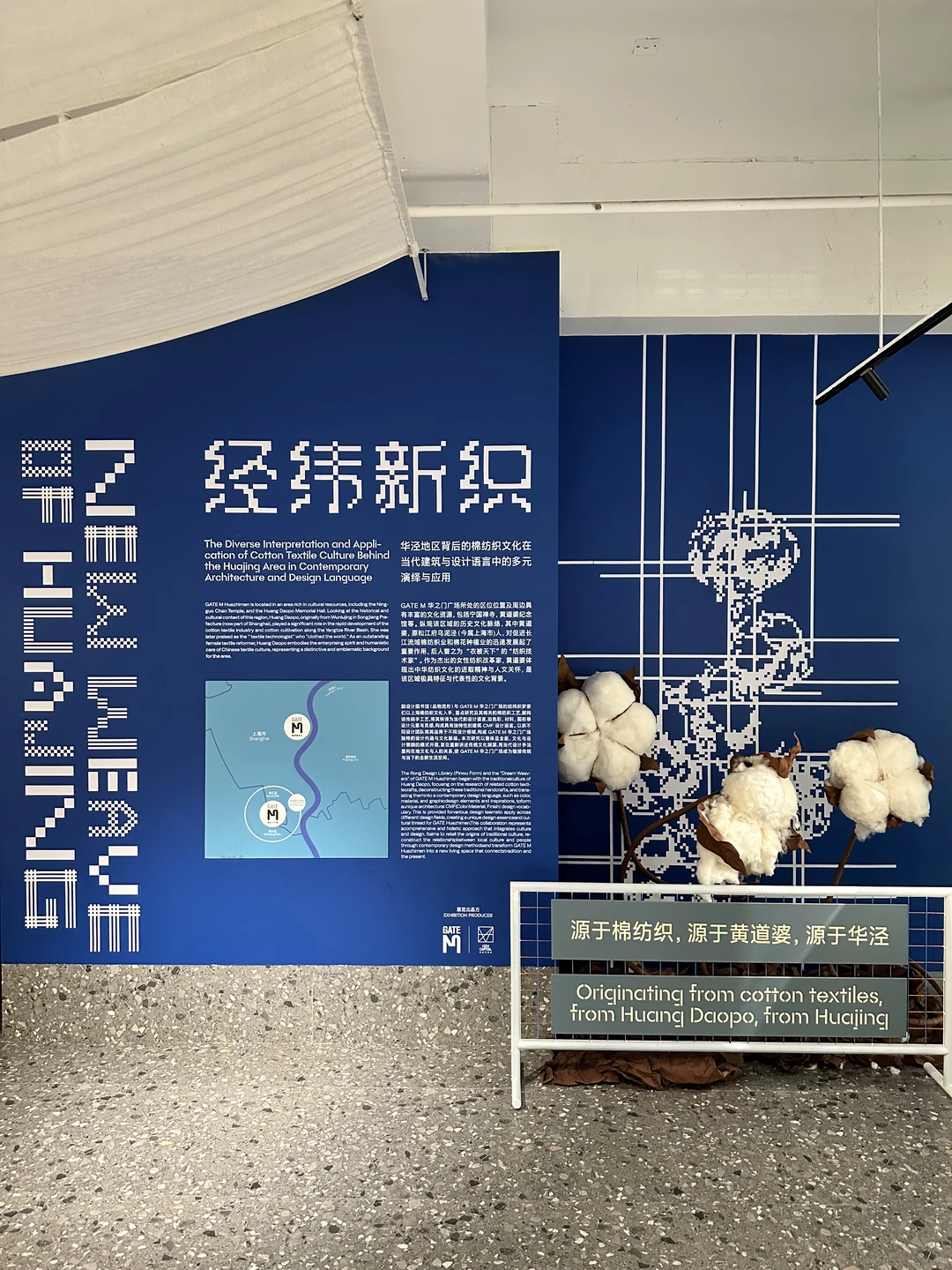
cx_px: 476
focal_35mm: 24
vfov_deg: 71.6
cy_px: 635
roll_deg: -0.8
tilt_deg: -1.2
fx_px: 880
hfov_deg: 56.8
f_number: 1.78
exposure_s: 1/60
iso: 500
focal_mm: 6.86
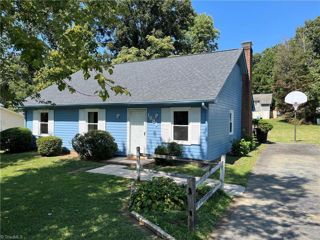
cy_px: 120
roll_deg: -0.2
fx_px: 240
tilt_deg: -0.8
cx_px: 160
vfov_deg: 53.1
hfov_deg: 67.3
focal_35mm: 26
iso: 50
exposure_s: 1/1776
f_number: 1.6
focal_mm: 5.1
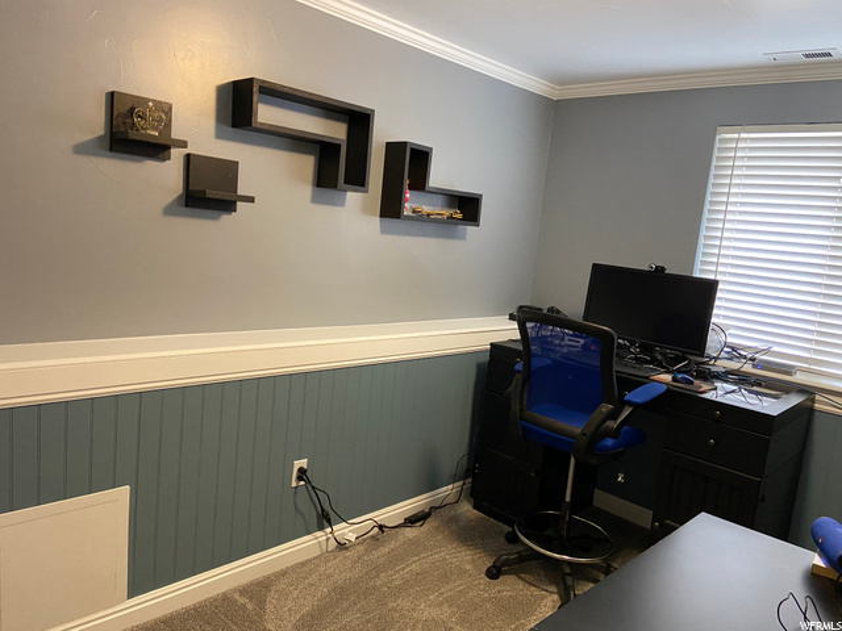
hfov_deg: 67.3
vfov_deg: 53.1
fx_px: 632
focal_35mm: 26
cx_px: 421
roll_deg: -5.7
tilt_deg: -9.0
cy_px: 316
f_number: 1.8
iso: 400
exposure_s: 1/40
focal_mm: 4.25
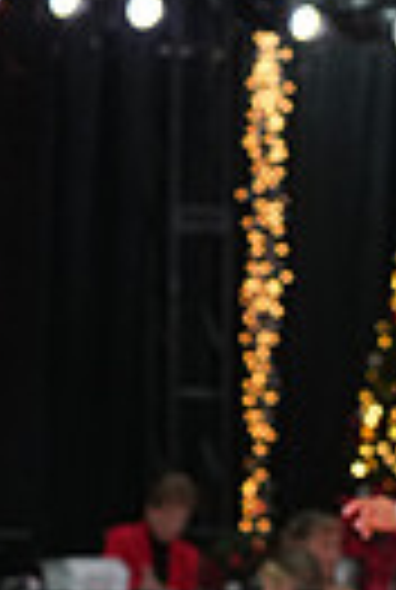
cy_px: 874
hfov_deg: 4.4
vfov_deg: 6.6
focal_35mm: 309
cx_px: 745
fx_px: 5071
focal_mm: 70
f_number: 5
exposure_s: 1/200
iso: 2500
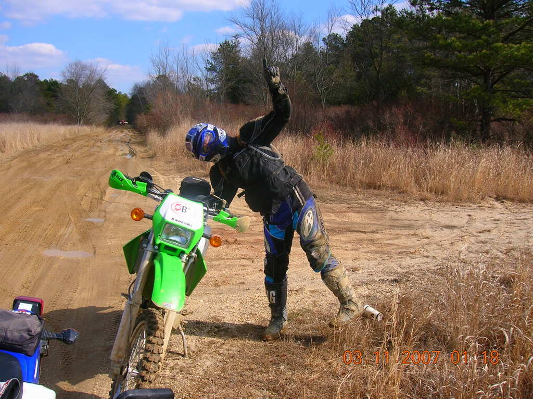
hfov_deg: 54.0
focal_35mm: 34
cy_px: 200
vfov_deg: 41.7
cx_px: 266
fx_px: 523
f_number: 4.9
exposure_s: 1/406
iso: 50
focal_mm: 5.7
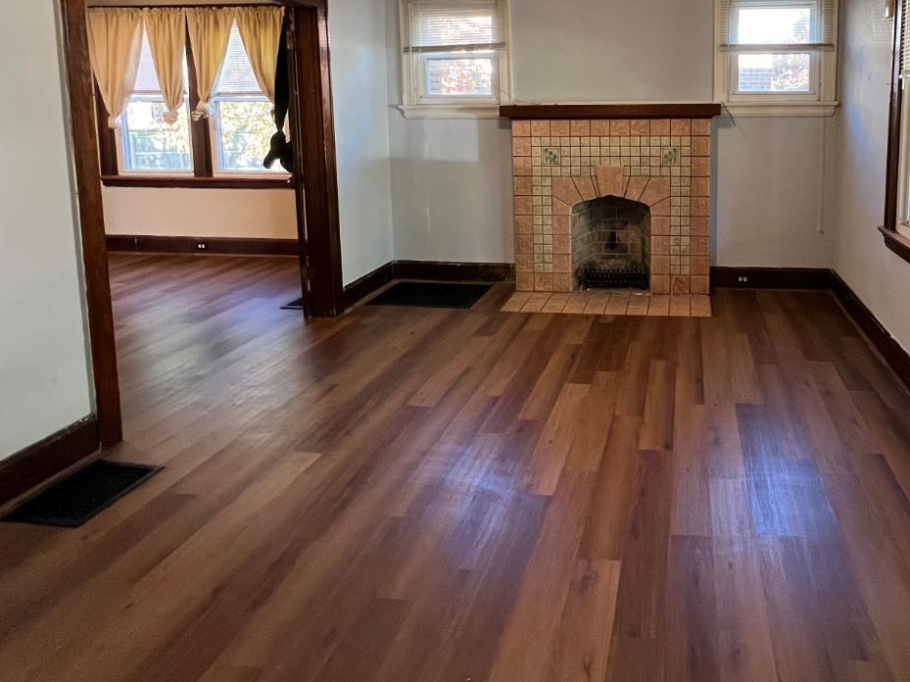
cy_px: 160
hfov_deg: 75.5
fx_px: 552
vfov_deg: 59.6
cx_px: 634
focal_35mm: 21
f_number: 1.8
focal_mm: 1.57
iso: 400
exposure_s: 1/60
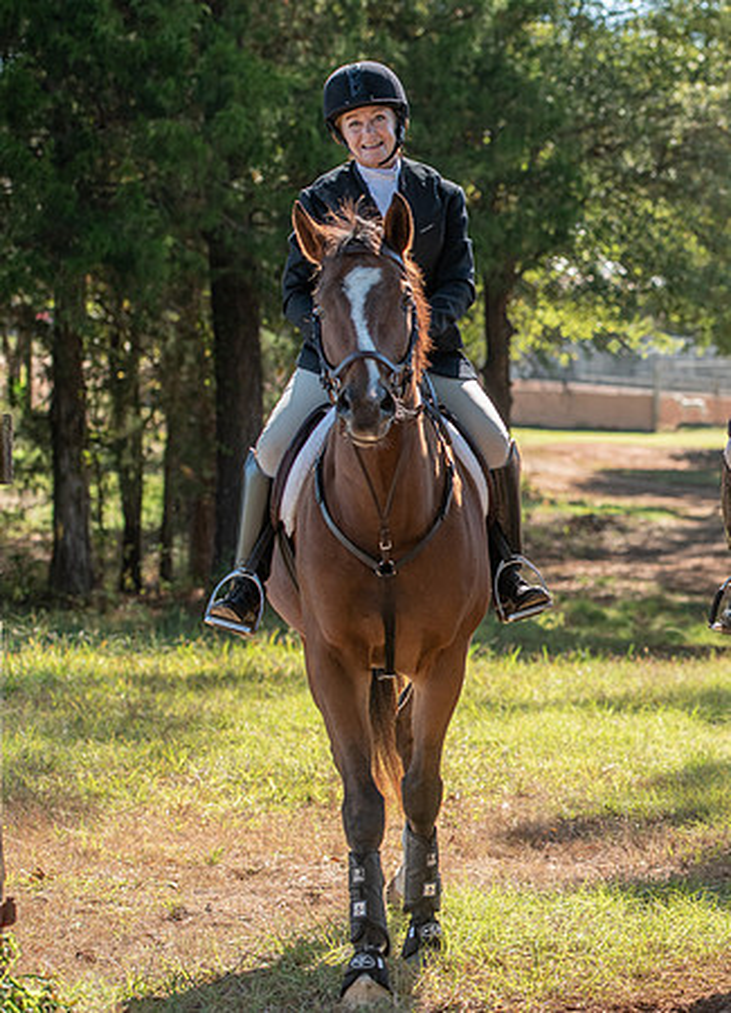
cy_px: 537
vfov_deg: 14.0
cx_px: 849
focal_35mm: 143
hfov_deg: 10.0
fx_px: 4117
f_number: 4
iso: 280
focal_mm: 82
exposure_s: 1/320
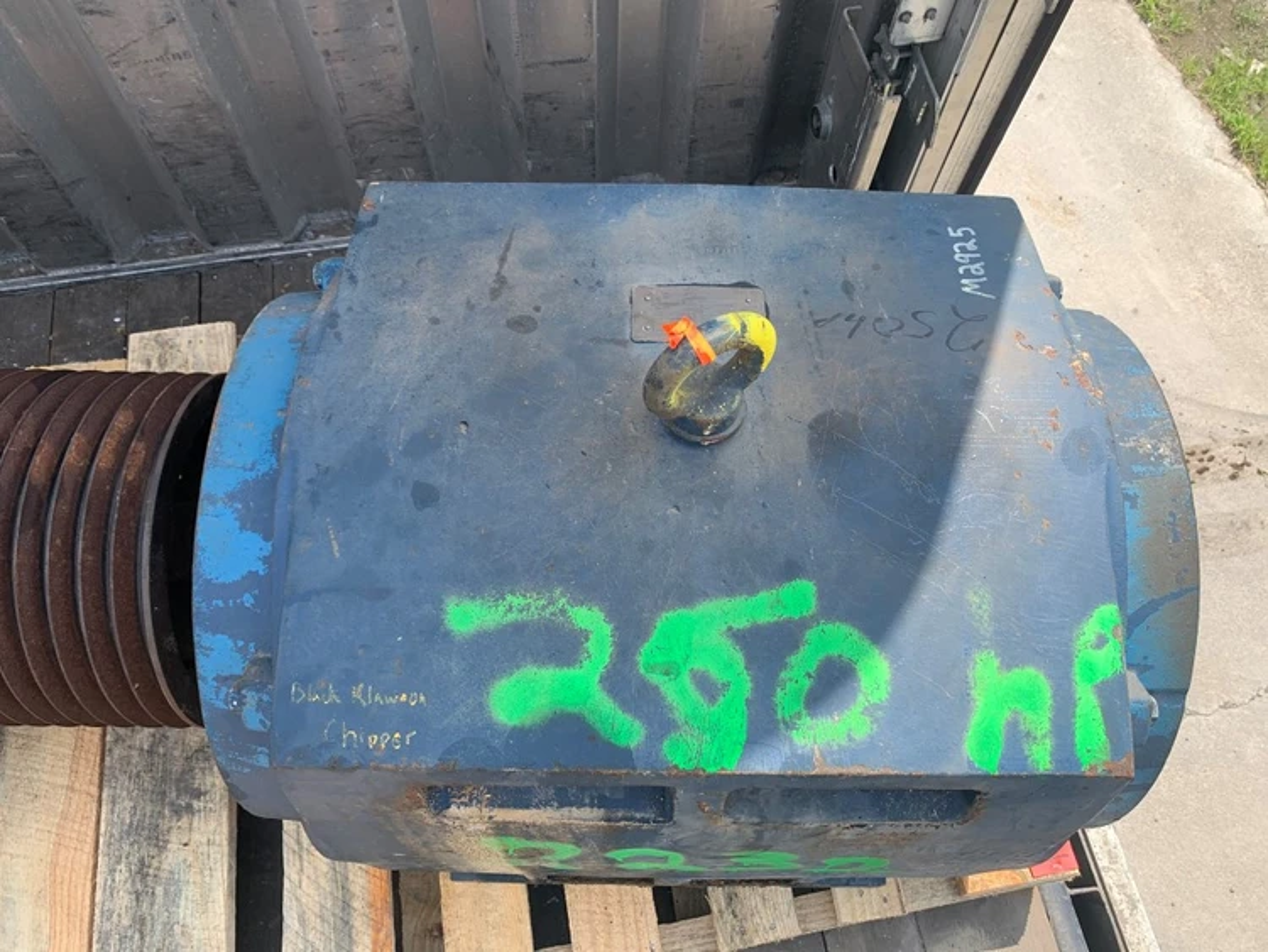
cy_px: 476
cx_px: 634
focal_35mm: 26
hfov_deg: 67.3
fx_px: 953
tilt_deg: -64.0
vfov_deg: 53.1
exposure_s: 1/546
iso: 25
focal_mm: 4.25
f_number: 1.8
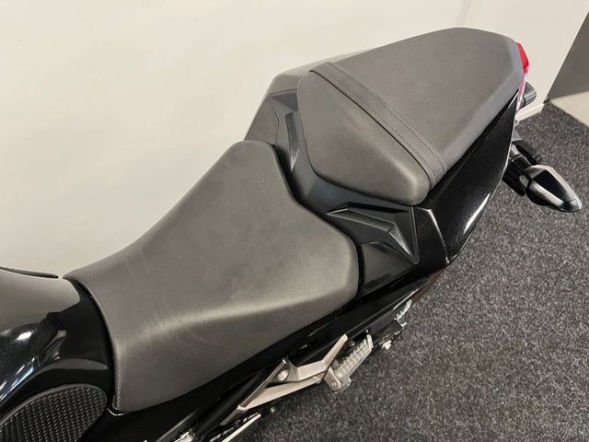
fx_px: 442
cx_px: 294
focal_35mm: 26
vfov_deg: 53.1
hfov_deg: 67.3
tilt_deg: -48.3
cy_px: 221
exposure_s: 1/50
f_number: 1.6
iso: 200
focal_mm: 5.1
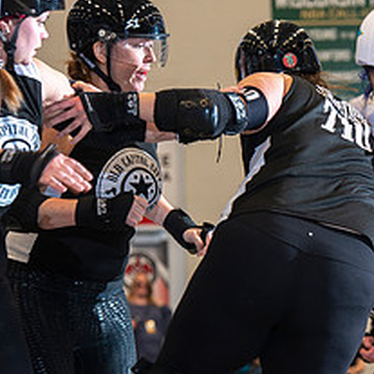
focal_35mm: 334
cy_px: 308
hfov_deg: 5.2
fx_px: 4083
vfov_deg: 5.2
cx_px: 390
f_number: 5.6
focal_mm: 140
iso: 500
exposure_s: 1/160
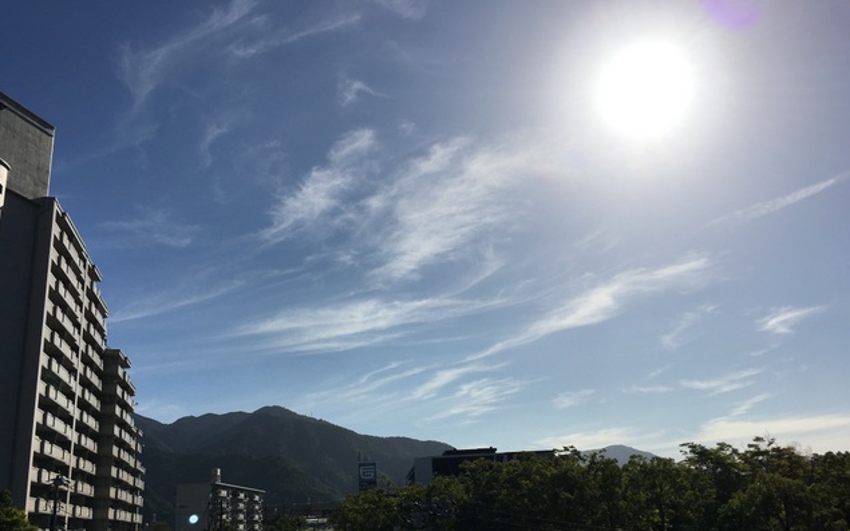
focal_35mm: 31
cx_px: 427
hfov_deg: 61.2
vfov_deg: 40.4
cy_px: 317
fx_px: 718
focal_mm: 4.15
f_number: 2.2
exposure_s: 1/6410
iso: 25
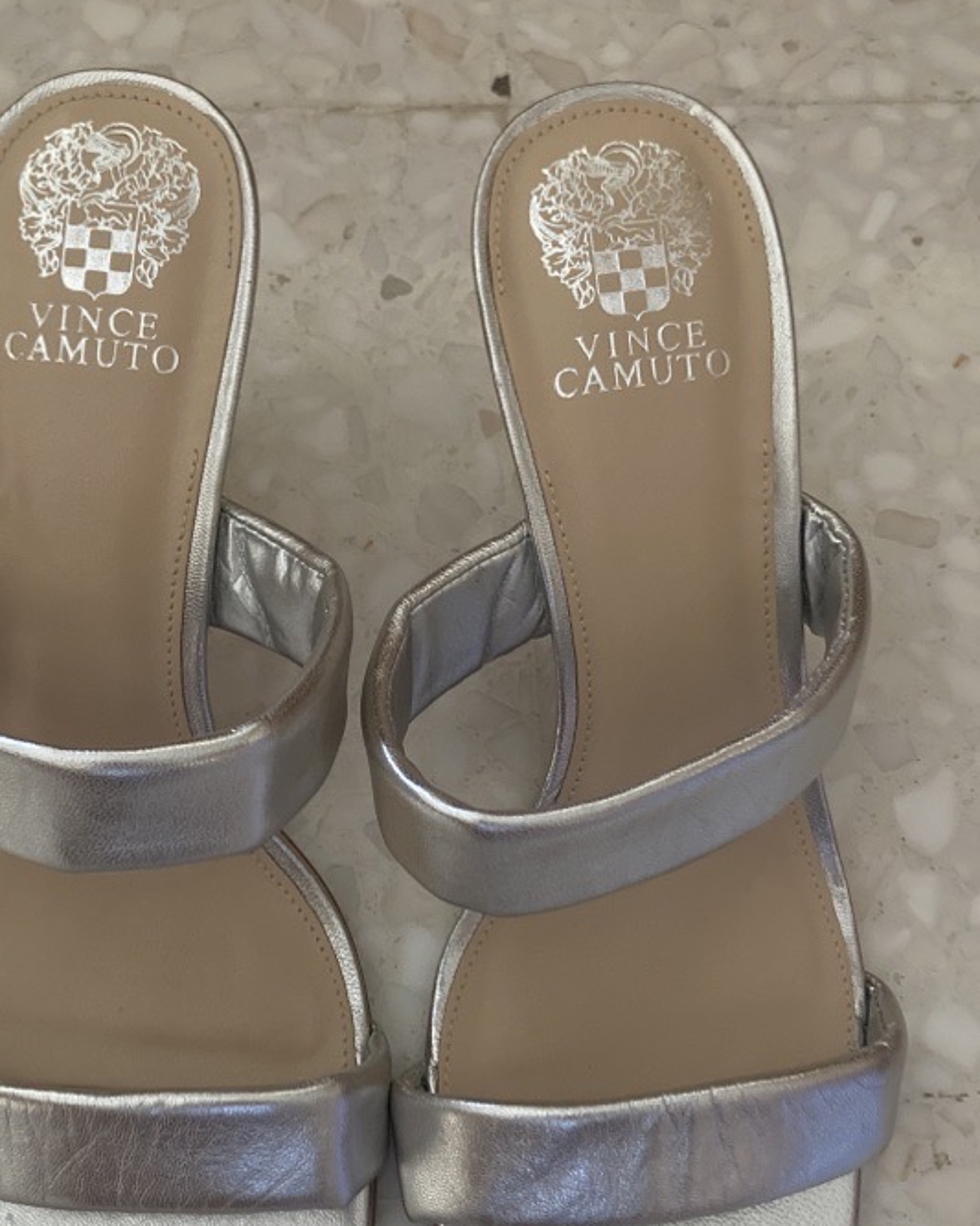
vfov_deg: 44.5
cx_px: 379
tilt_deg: -69.0
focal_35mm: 41
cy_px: 761
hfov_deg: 36.3
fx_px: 1487
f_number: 1.8
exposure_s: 1/30
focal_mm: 3.99
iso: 640
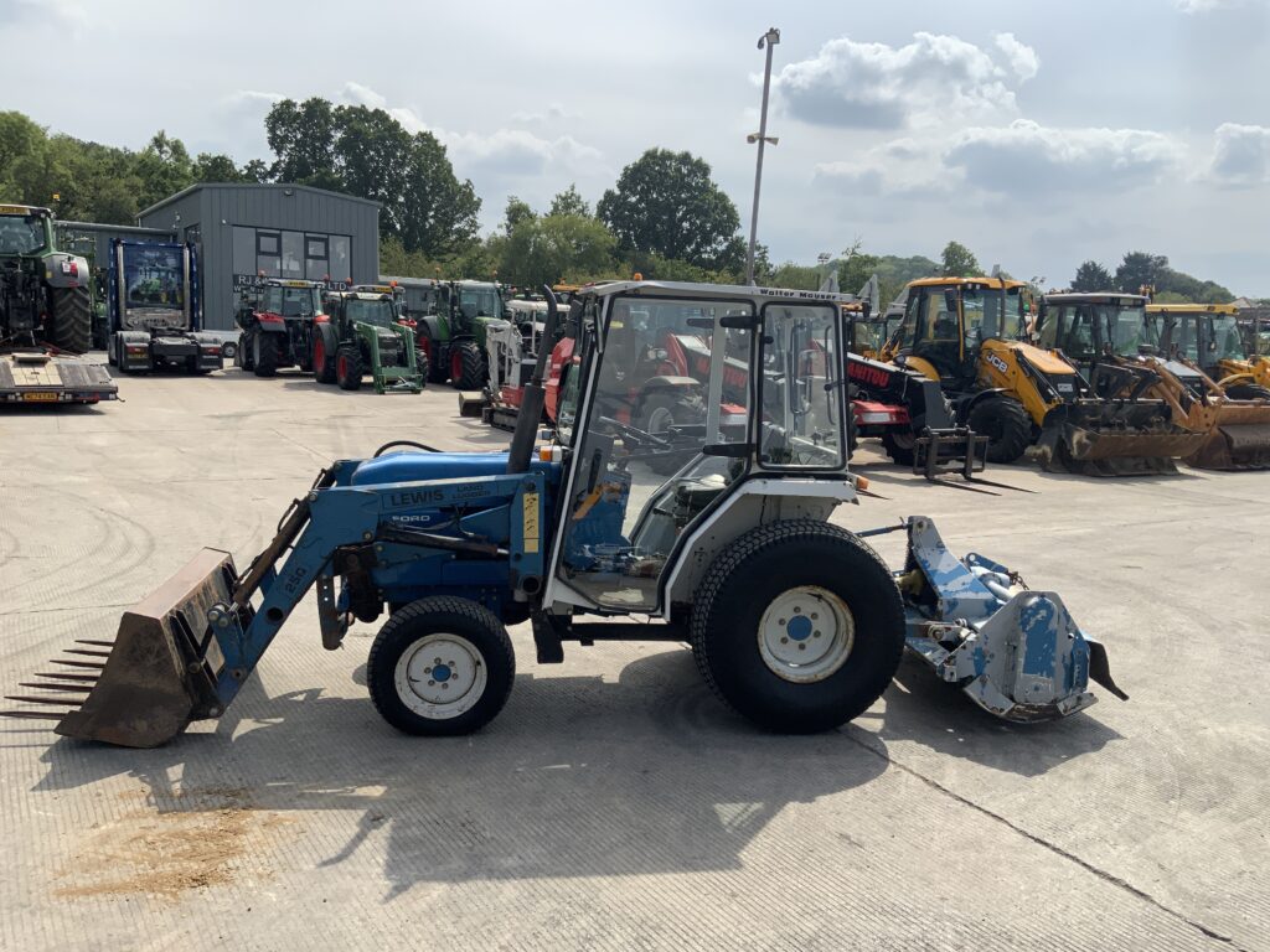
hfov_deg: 61.7
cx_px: 635
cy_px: 476
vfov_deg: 48.2
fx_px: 1064
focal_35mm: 29
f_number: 1.8
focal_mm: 3
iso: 16
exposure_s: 1/2141
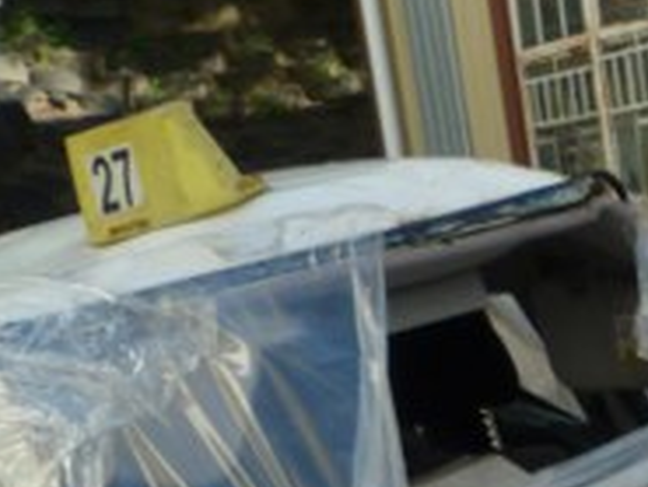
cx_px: 1002
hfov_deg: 16.4
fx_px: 2023
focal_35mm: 108
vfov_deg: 12.2
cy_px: 974
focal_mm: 4.5
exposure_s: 1/200
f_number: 4
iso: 80
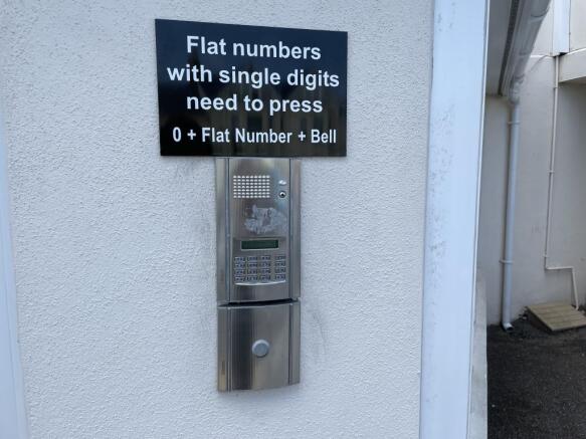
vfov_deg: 53.0
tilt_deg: -5.3
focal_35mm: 26
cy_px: 220
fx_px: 440
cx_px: 293
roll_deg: -0.1
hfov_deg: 67.3
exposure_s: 1/1319
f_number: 1.6
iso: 32
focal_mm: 4.2
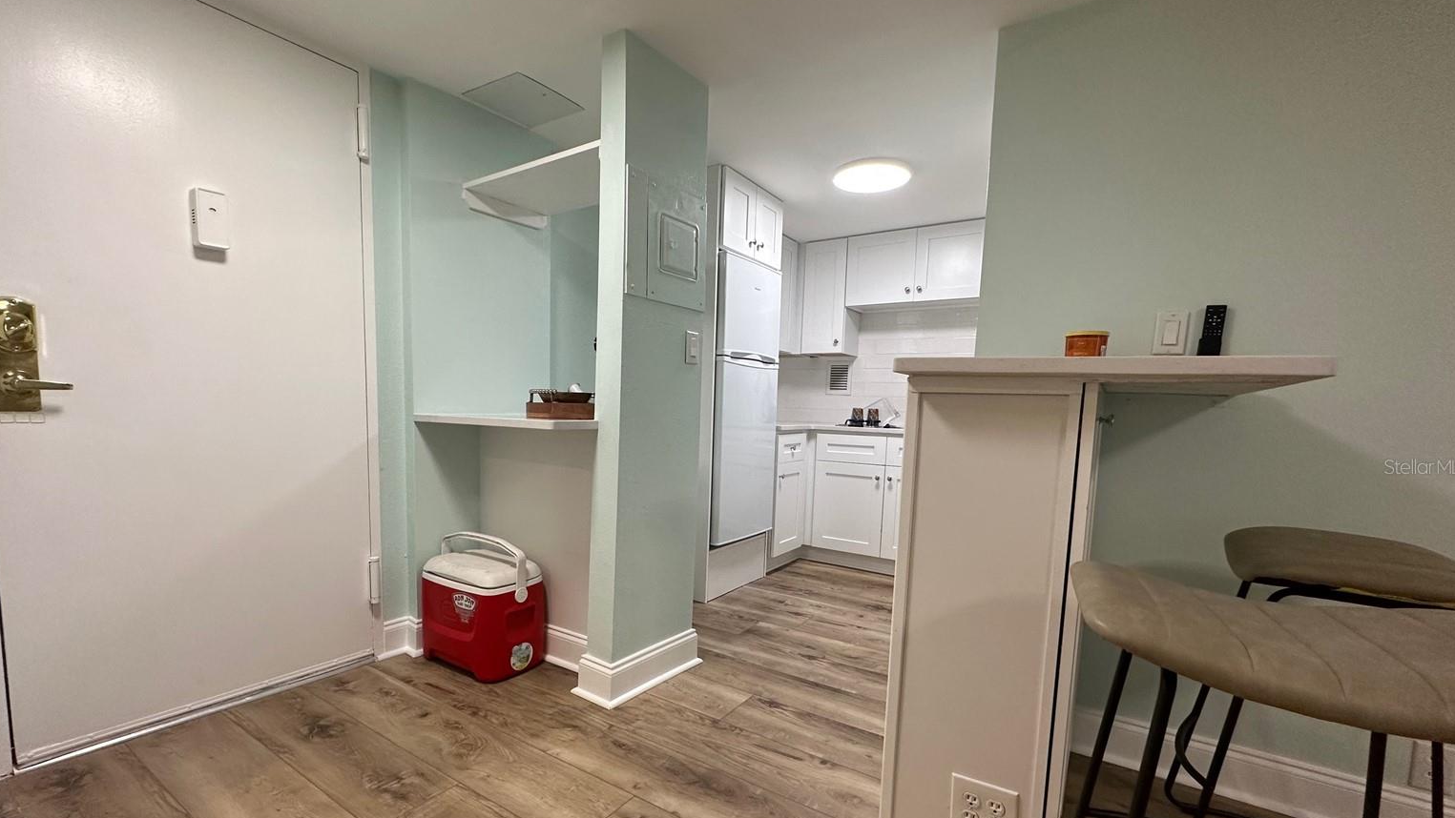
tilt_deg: -6.3
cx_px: 711
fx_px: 617
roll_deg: -1.8
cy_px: 466
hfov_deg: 99.3
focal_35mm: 16
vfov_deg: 66.8
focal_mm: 2.22
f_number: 2.2
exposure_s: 1/120
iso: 200
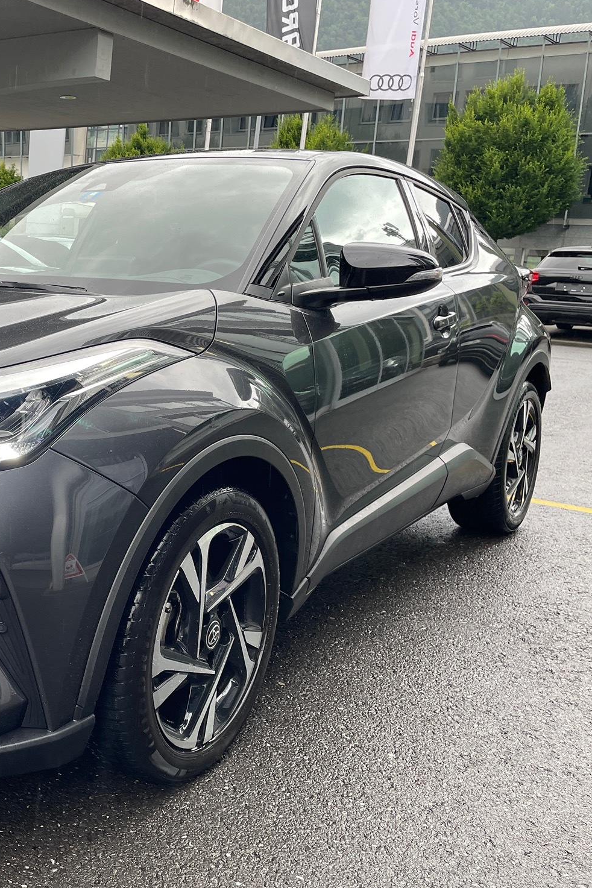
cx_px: 20
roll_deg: -3.6
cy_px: 448
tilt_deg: -14.2
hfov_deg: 33.3
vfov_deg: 51.9
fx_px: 913
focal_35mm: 37
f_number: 1.6
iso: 50
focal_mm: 4.2
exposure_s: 1/121
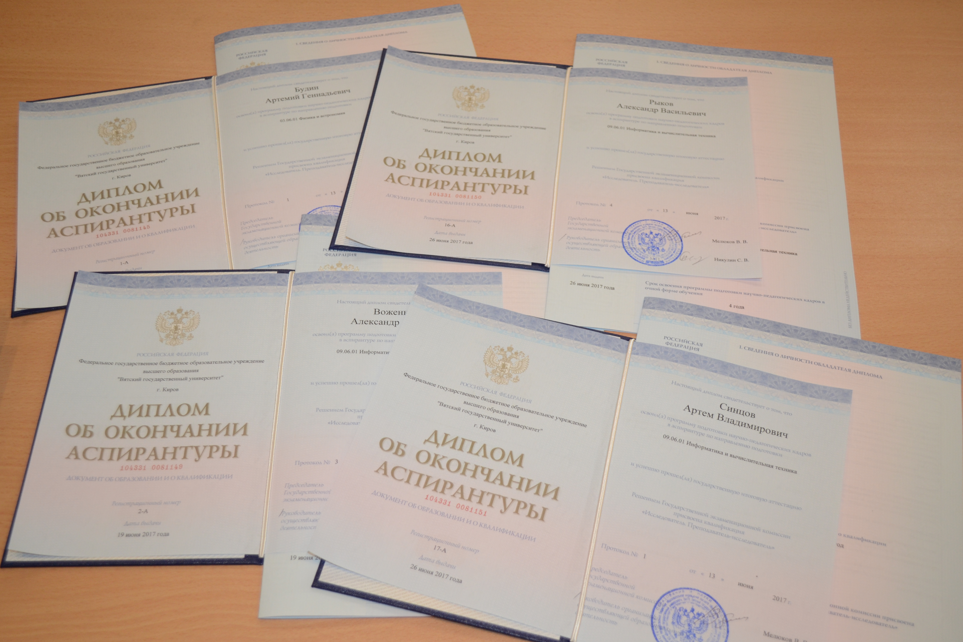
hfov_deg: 49.6
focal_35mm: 39
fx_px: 1043
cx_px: 482
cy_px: 321
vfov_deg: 34.2
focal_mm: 26
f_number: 4.2
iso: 400
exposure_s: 1/100
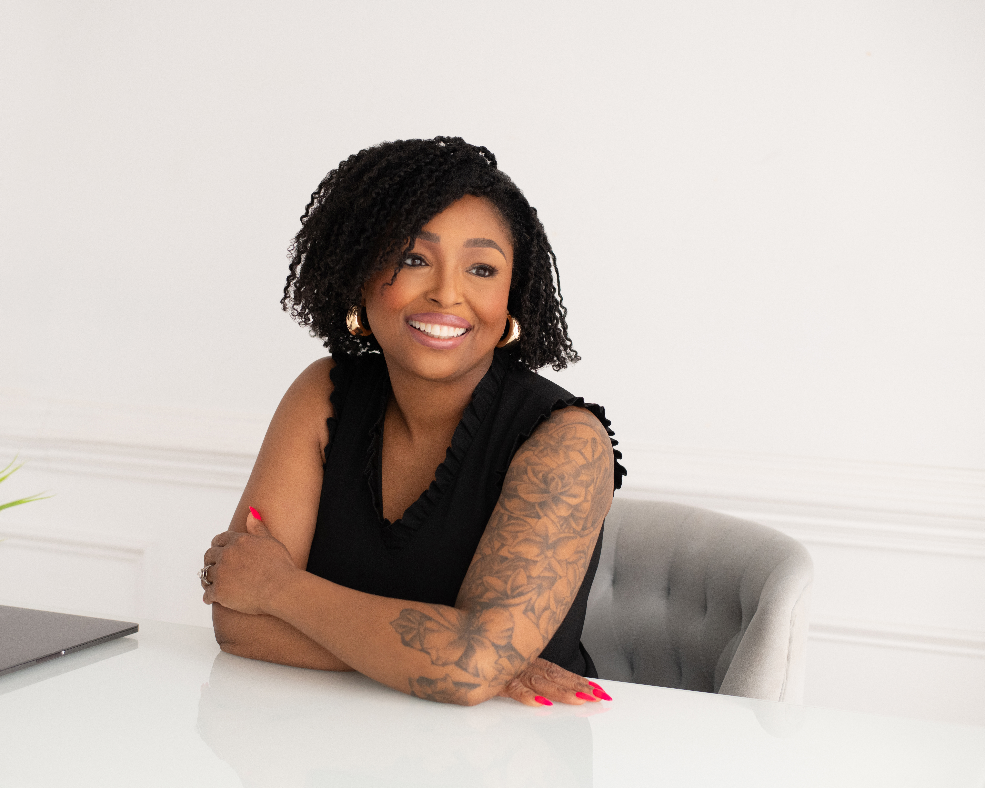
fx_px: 1662
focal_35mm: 57
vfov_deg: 26.7
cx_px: 423
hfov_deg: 33.0
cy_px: 392
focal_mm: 50
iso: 1000
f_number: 2.8
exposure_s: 1/200
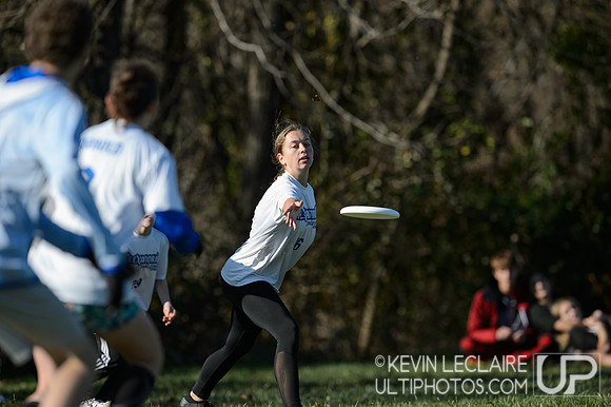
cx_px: 306
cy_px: 204
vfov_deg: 3.4
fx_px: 6785
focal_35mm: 400
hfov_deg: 5.2
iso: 200
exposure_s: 1/1000
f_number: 4
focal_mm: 400
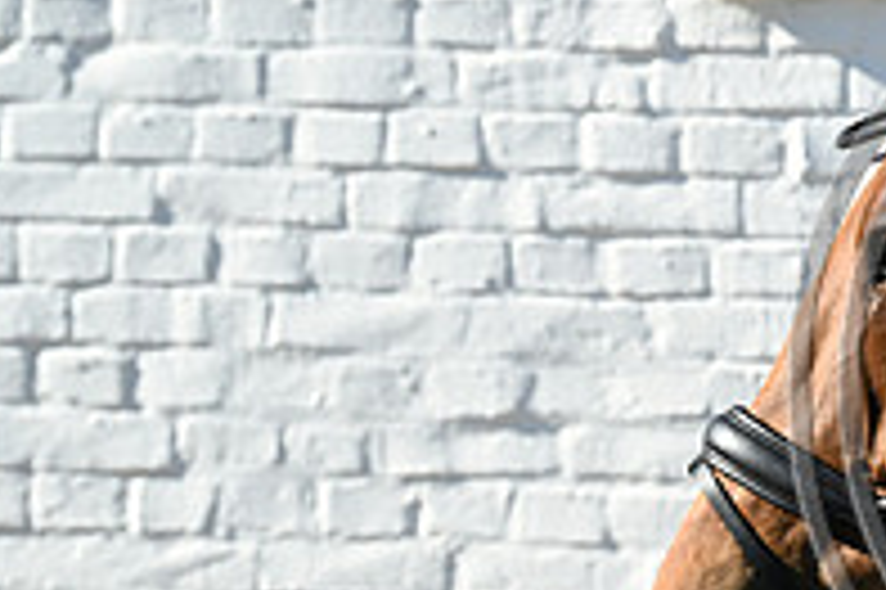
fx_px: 4500
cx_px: 1201
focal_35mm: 183
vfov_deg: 7.5
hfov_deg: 10.9
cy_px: 322
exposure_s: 1/1600
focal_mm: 62
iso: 800
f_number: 6.3
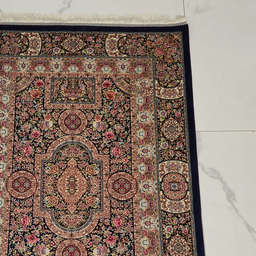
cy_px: 202
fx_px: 368
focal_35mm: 44
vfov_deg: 37.1
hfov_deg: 37.8
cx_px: 79
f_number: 1.8
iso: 40
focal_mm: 5.4
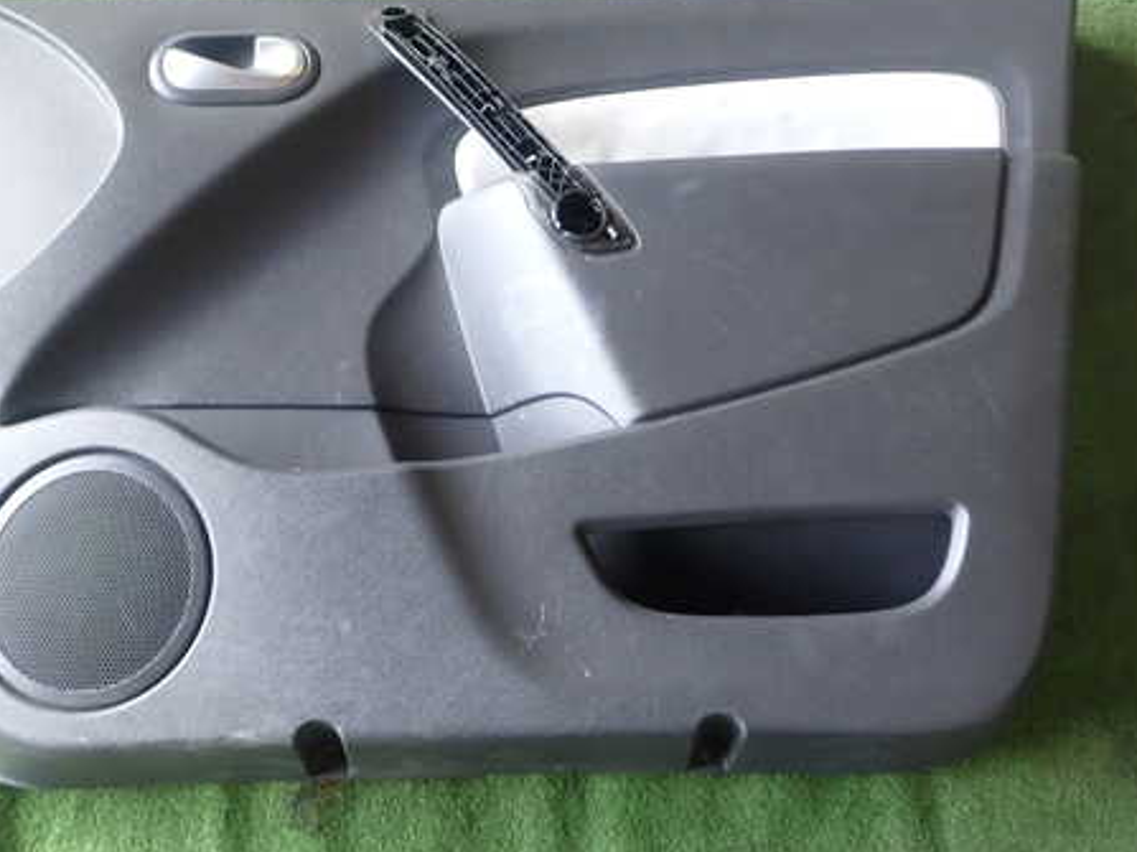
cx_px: 514
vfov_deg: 33.5
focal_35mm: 43
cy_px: 374
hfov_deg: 43.8
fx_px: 1412
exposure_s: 1/60
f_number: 2.4
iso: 200
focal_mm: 5.79
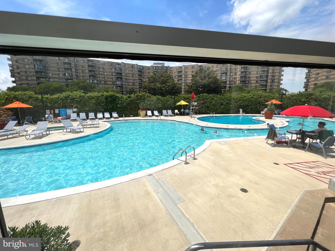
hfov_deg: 106.2
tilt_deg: -10.1
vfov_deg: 89.9
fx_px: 126
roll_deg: +0.3
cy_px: 126
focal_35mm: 13
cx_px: 168
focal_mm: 1.57
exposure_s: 1/1553
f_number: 1.8
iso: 32
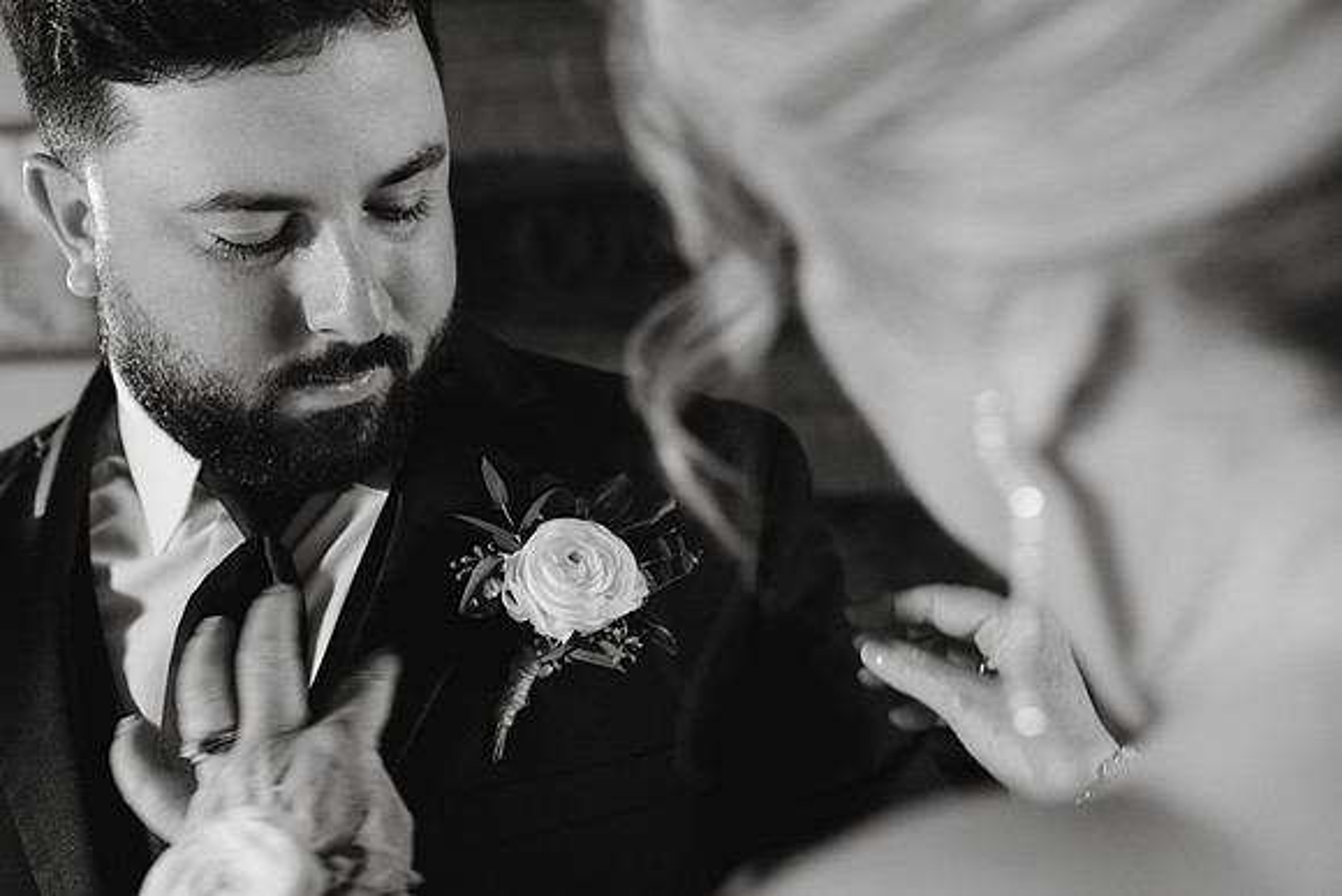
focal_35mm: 43
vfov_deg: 31.2
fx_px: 1603
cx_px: 671
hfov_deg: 45.4
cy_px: 448
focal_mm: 43
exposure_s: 1/100
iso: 2500
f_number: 3.5
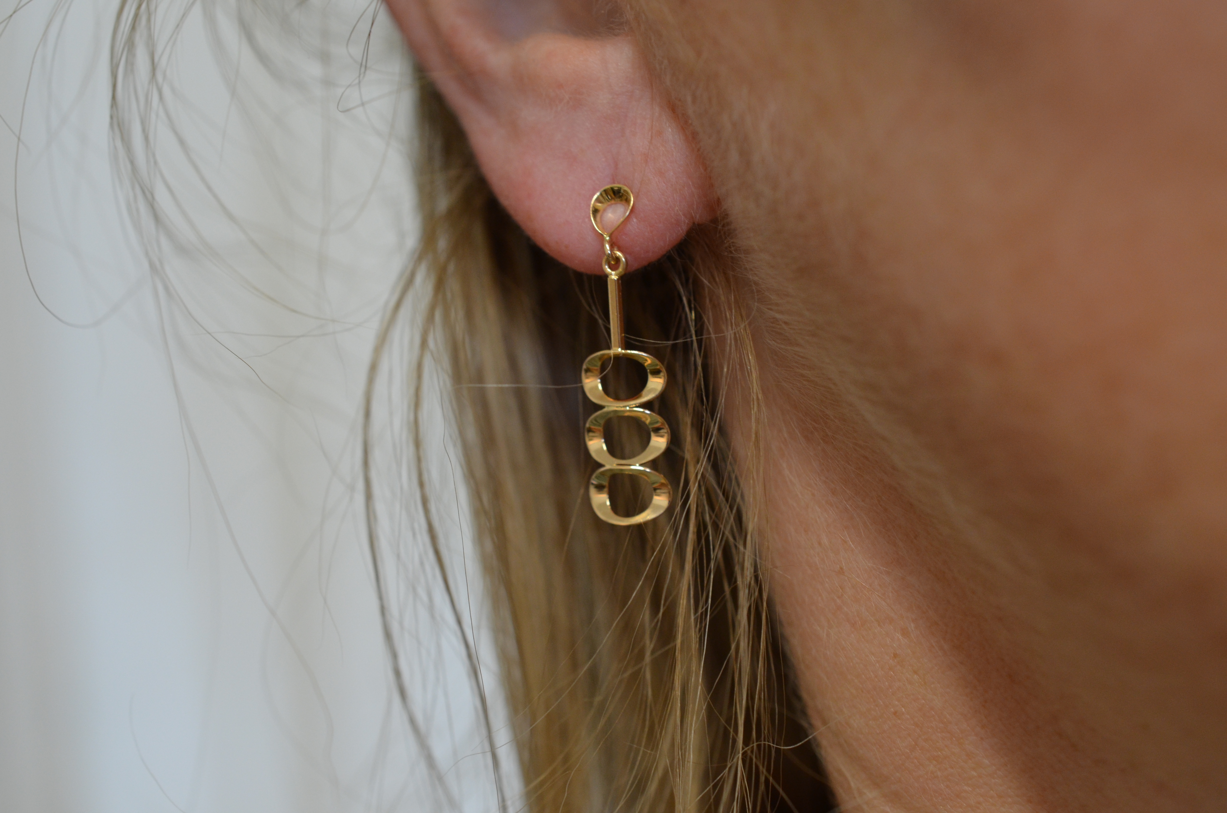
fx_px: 2041
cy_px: 406
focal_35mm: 60
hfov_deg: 33.5
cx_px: 614
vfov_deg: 22.5
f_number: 5.6
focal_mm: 40
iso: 800
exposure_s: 1/60
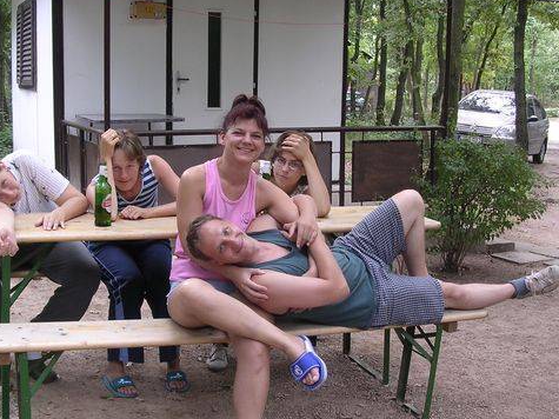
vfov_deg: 30.2
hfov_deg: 39.6
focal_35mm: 48
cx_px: 253
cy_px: 251
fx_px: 775
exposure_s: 1/37.1
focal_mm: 5.8
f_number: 2.8
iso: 100
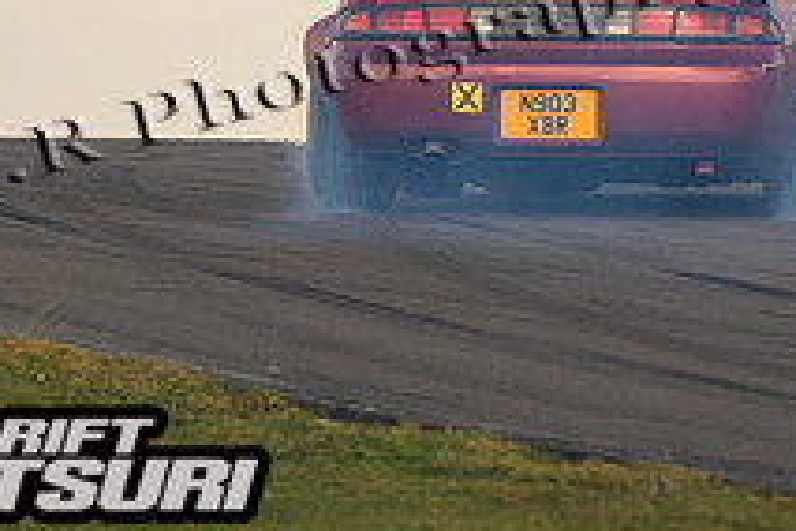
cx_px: 721
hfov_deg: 1.5
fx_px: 30467
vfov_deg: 1.0
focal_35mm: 1378
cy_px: -332
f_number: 6
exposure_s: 1/640
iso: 400
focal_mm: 410
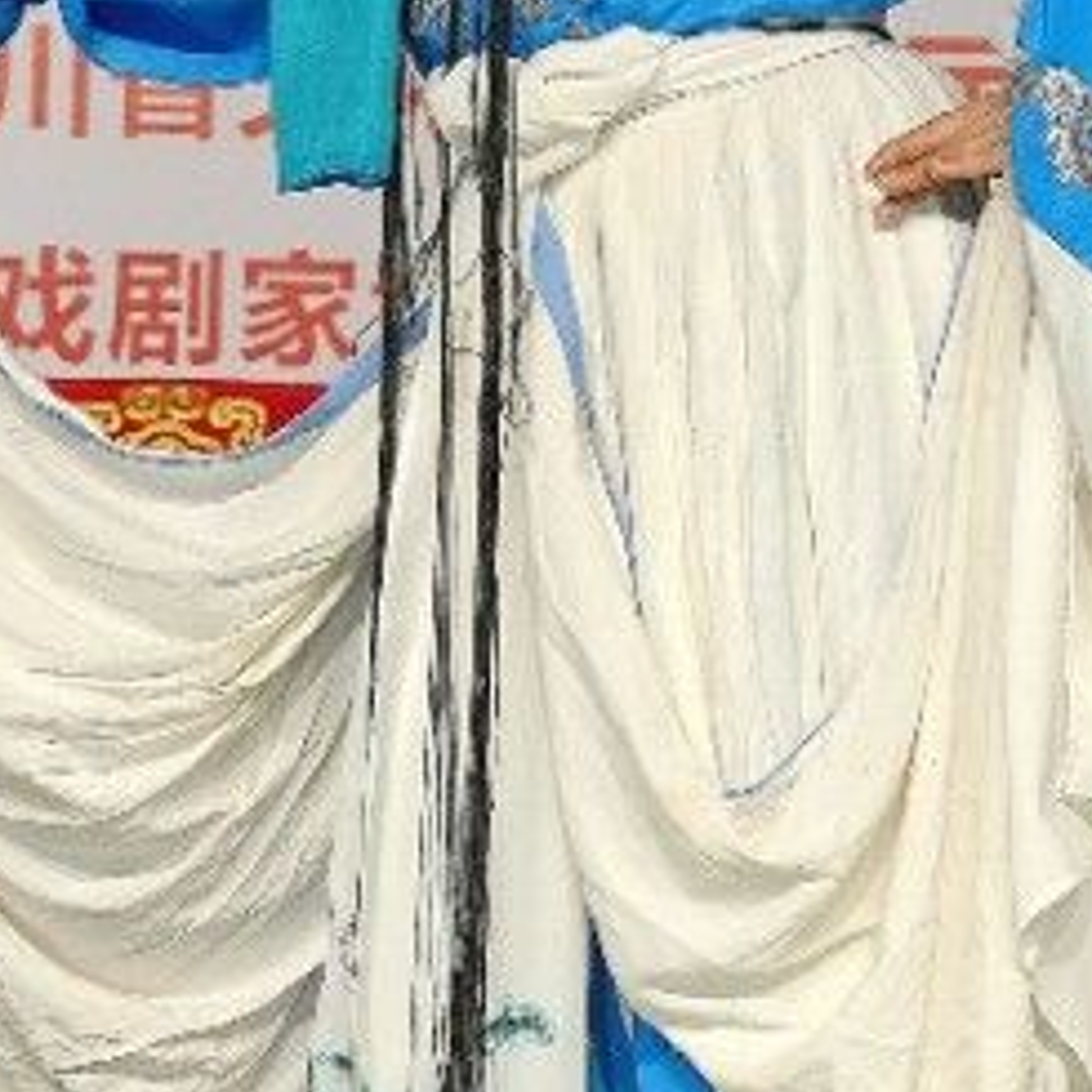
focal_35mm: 228
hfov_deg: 7.7
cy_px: 149
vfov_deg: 7.7
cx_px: 495
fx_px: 8137
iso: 250
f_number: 4
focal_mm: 47
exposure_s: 1/160
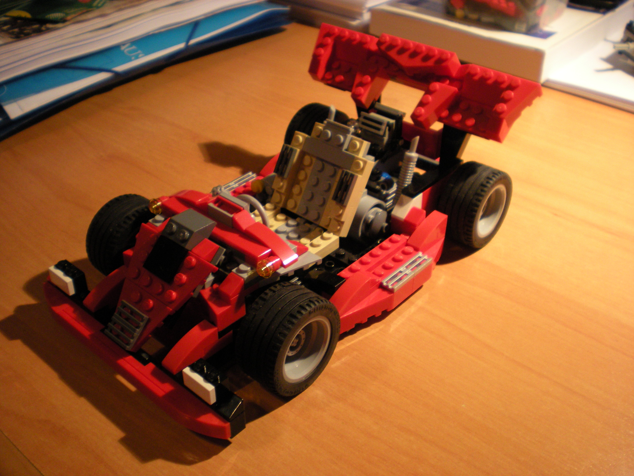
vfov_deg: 37.7
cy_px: 238
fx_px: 696
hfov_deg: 49.0
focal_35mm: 38
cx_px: 317
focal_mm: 6.3
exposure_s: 1/24.8
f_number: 3.1
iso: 200
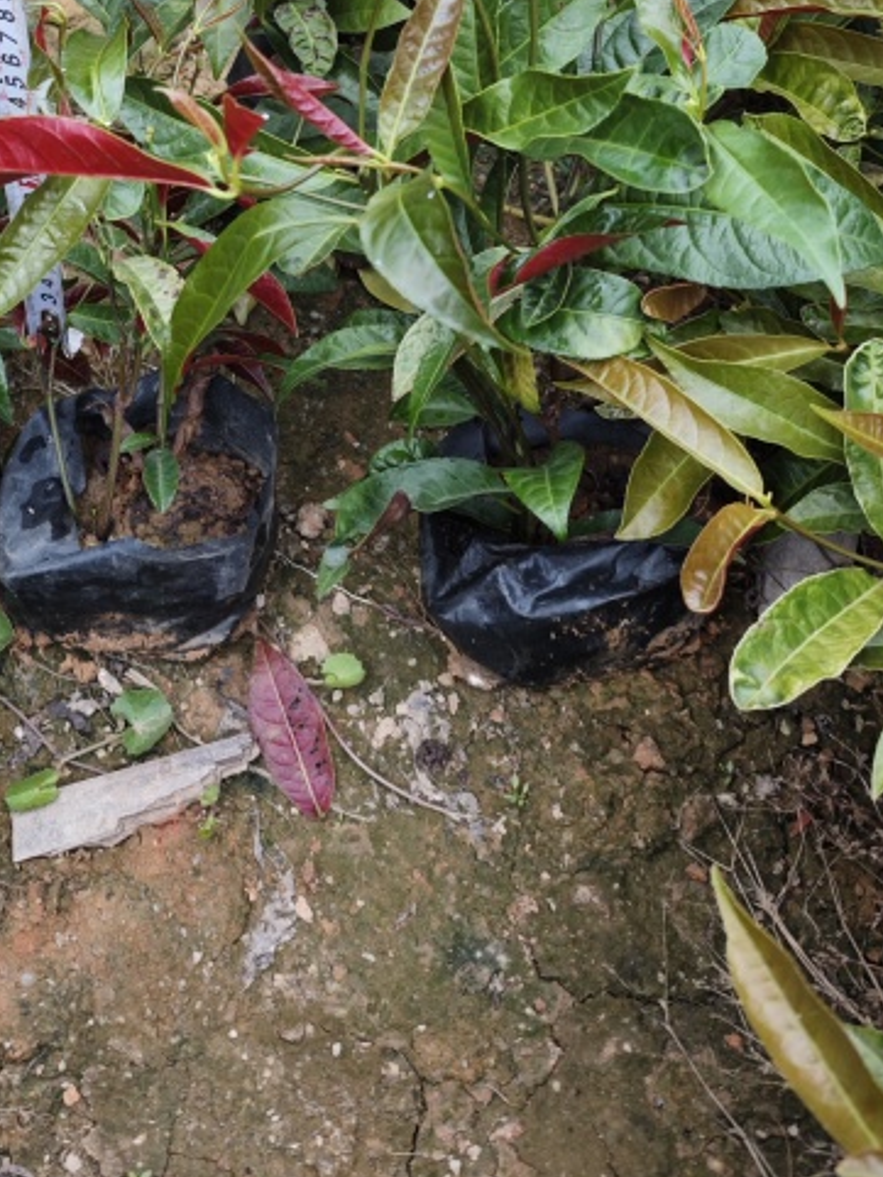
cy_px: 55
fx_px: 1734
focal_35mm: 51
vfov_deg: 34.7
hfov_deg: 28.1
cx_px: 218
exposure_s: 1/483
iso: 50
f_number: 1.6
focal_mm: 6.55
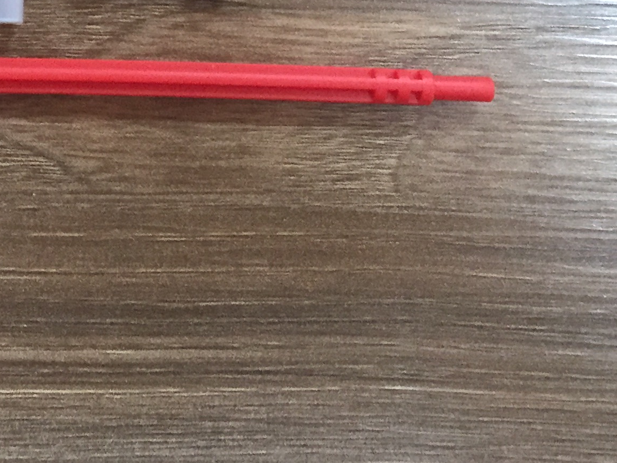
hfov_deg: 22.3
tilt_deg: -88.2
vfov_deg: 17.0
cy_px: -121
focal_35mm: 82
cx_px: -91
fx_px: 1462
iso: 250
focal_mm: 4.15
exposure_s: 1/25
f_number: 2.2
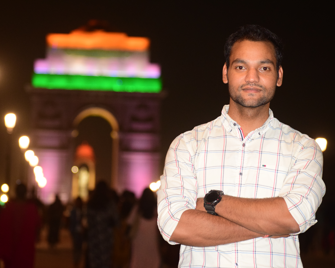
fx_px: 1760
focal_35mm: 178
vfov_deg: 8.7
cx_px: 175
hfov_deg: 10.9
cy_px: 134
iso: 2000
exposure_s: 1/30
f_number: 4.8
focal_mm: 105
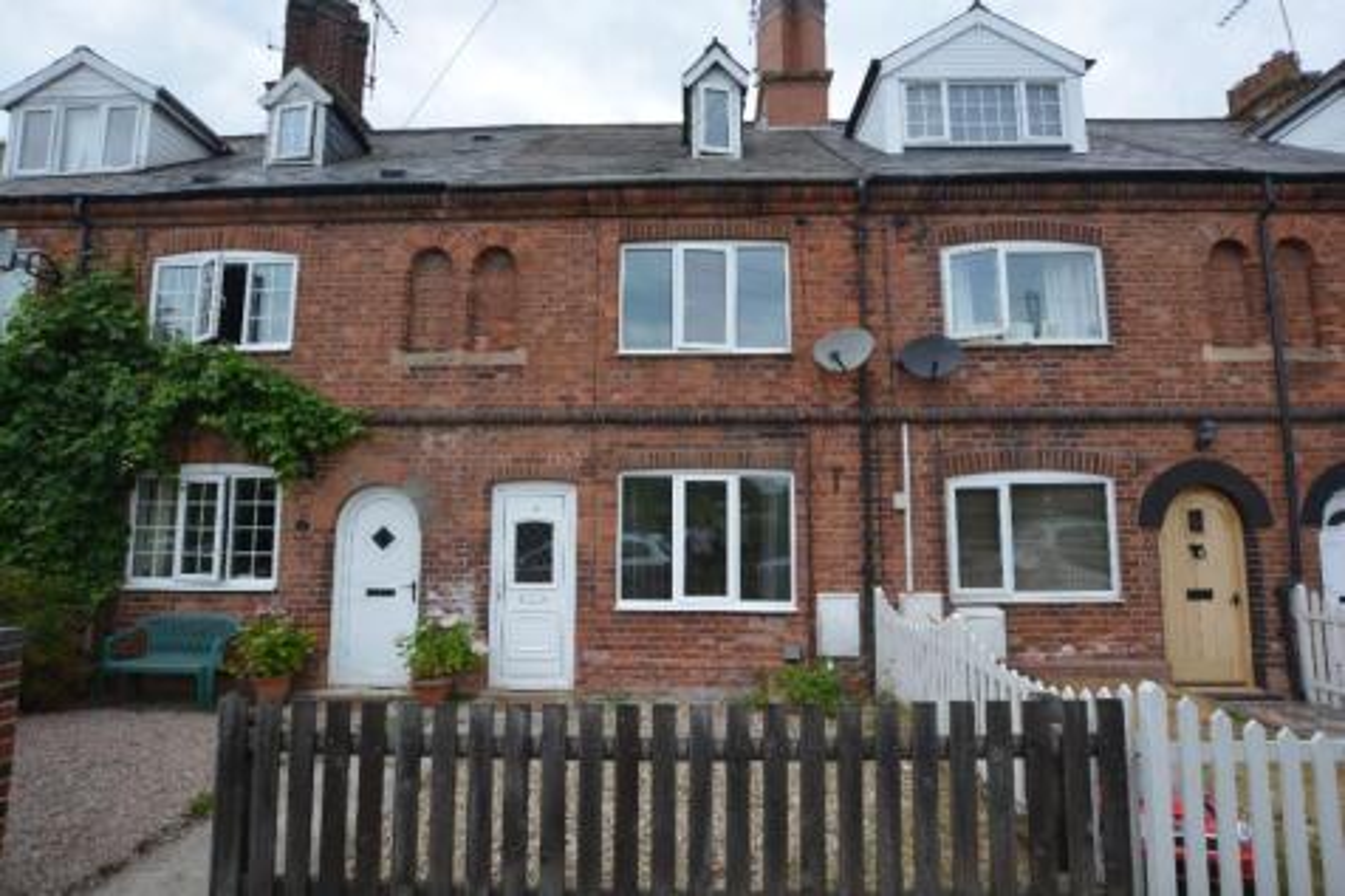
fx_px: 616
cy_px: 448
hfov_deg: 95.0
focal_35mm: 16
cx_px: 672
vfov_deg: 72.0
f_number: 6.3
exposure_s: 1/160
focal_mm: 11
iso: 200
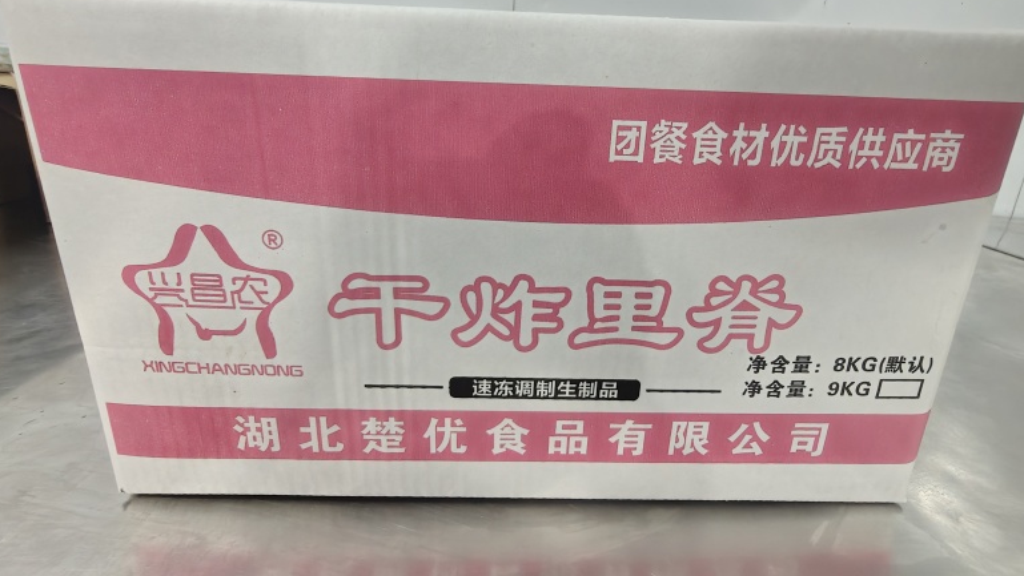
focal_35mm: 17
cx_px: 523
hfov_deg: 95.9
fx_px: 462
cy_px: 230
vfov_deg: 63.4
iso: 5000
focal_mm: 2.3
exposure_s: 1/63
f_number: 2
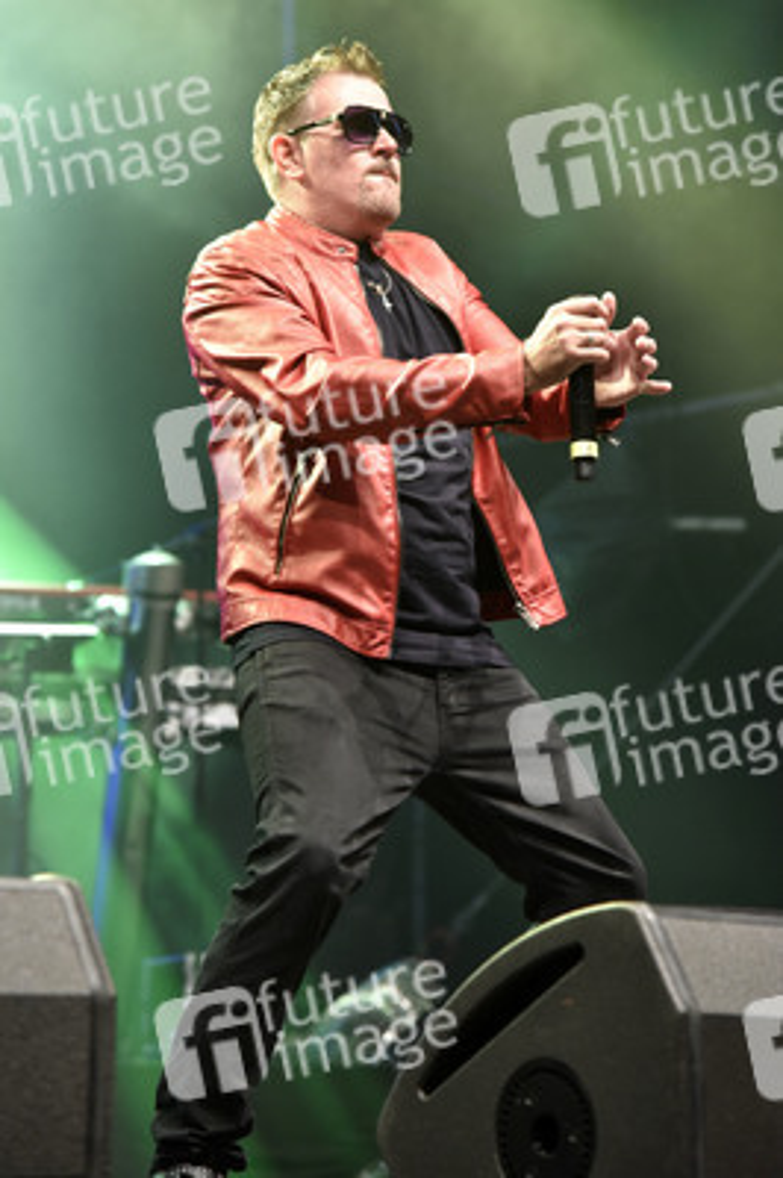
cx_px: 392
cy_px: 589
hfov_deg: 11.4
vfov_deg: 17.1
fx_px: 3921
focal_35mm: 120
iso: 3200
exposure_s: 1/125
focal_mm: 120
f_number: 4.5
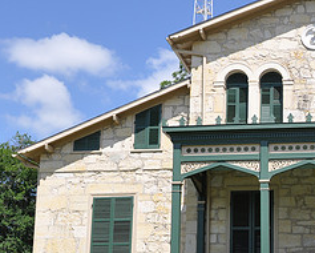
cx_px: 338
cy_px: 171
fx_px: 673
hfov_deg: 24.7
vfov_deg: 21.2
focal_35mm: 72
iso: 200
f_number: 8
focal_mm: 21
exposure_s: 1/250
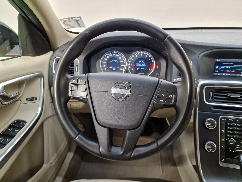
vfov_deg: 58.9
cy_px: 91
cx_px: 121
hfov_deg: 73.9
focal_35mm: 23
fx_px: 161
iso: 320
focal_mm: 6.4
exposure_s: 1/33
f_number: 1.8
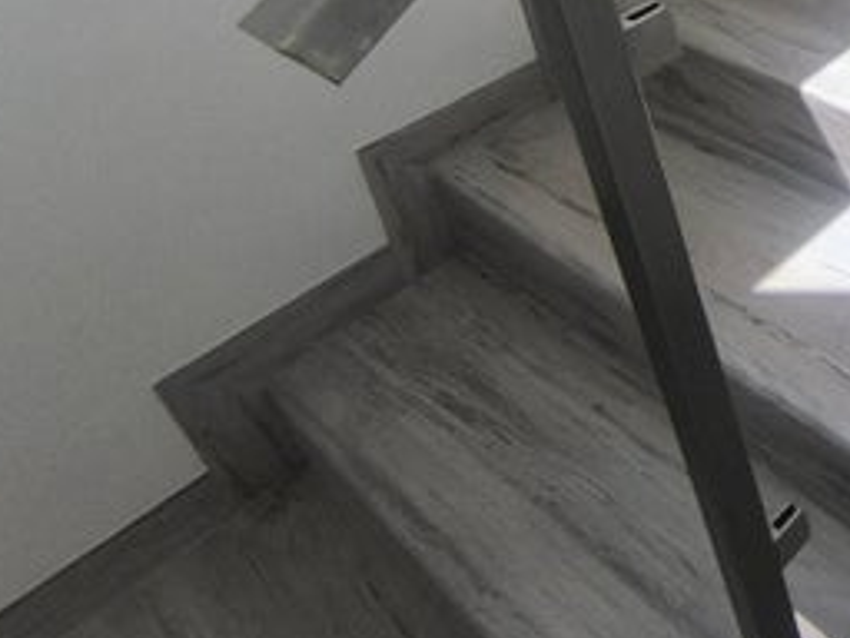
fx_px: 982
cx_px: 1013
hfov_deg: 36.5
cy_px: -83
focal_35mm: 40
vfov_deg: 31.4
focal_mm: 1.65
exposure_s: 1/320
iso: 50
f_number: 2.2
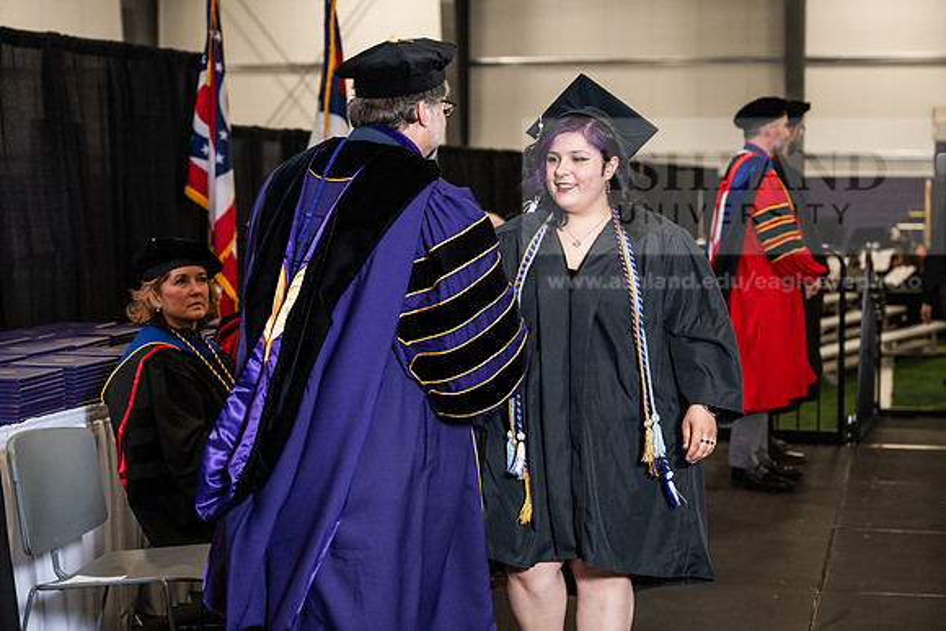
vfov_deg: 19.5
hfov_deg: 28.8
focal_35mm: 70
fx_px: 1840
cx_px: 473
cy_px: 316
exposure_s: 1/200
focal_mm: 70
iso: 1250
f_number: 4
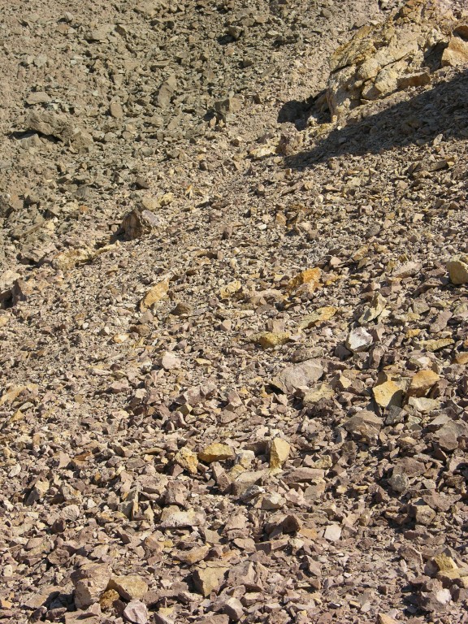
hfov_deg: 14.8
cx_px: 234
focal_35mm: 100
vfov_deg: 19.6
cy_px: 312
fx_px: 1803
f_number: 5.1
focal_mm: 25.4
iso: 50
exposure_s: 1/376
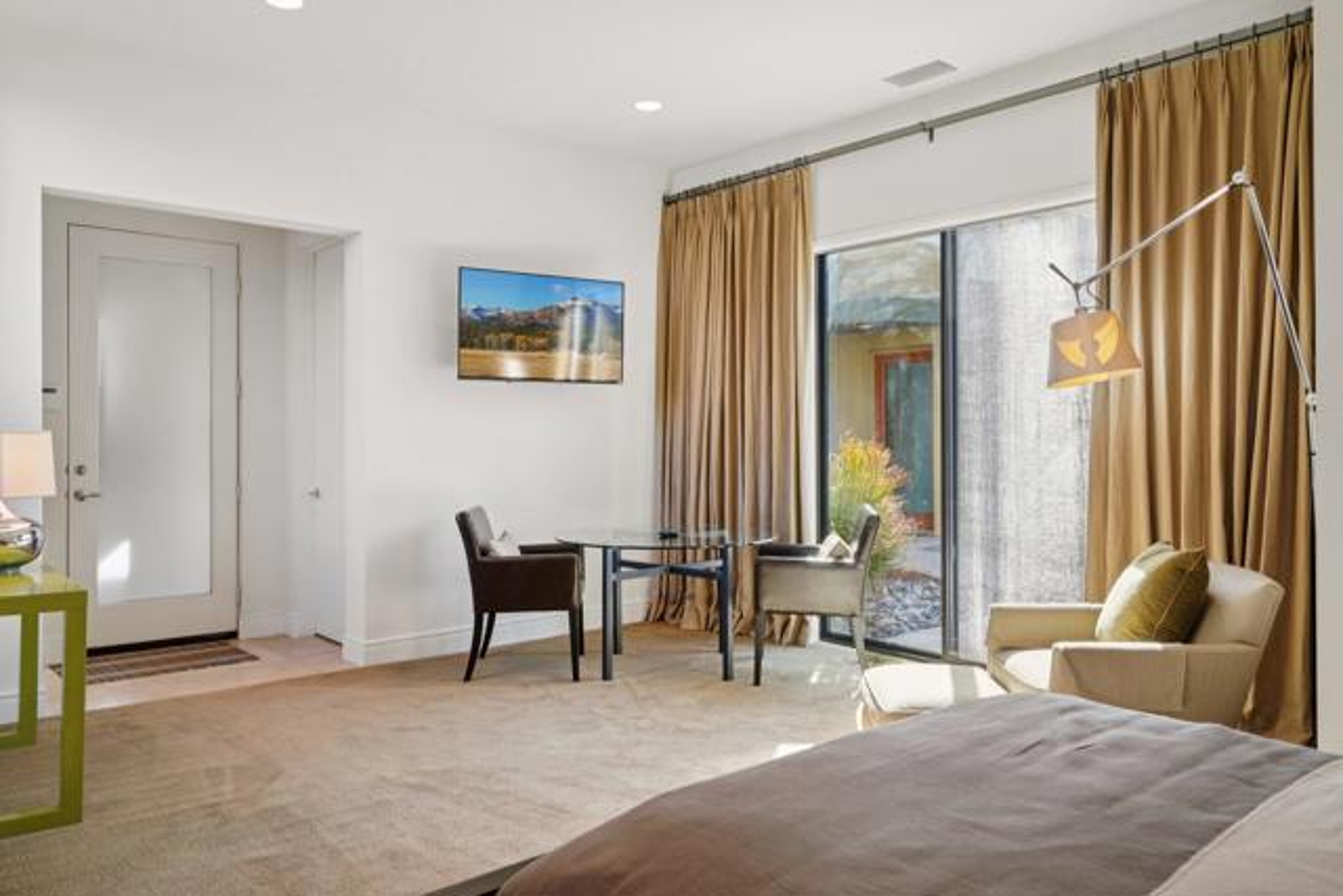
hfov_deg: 71.5
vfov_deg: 51.3
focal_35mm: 25
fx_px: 933
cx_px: 672
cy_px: 448
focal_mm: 25
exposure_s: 1/30
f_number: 8
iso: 250
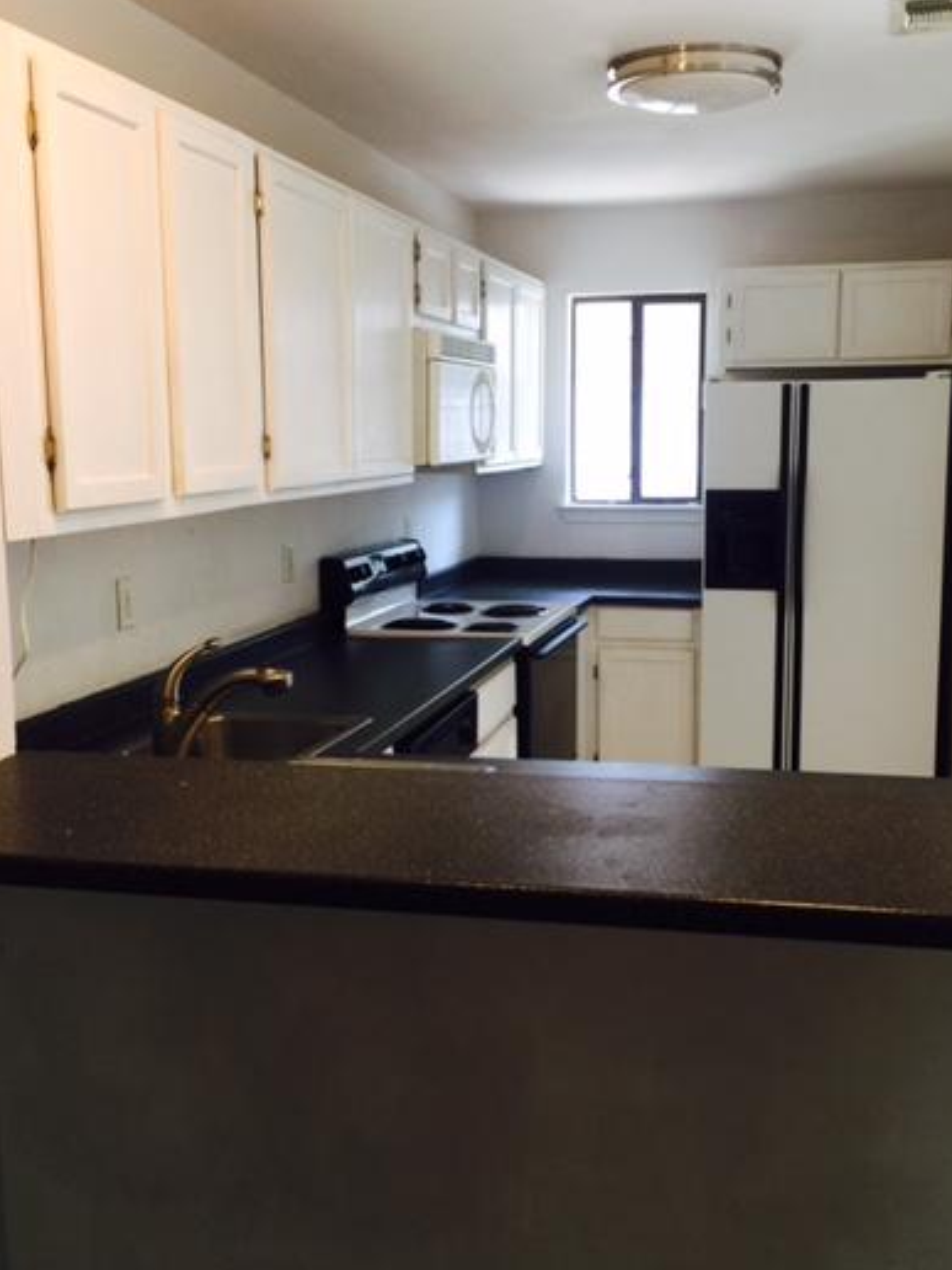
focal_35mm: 36
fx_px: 1320
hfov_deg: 39.6
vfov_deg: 51.3
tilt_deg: -9.2
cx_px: 509
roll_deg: -0.5
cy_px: 662
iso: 32
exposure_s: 1/15
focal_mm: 4.15
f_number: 2.2
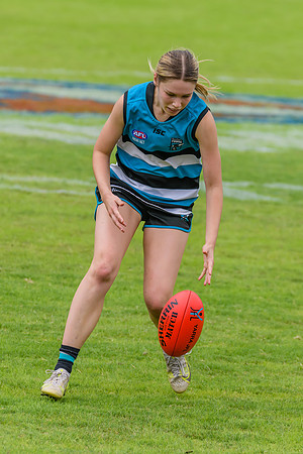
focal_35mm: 489
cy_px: 199
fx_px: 6174
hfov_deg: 2.8
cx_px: 219
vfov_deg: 4.2
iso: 800
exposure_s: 1/1600
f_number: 5.6
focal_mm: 290
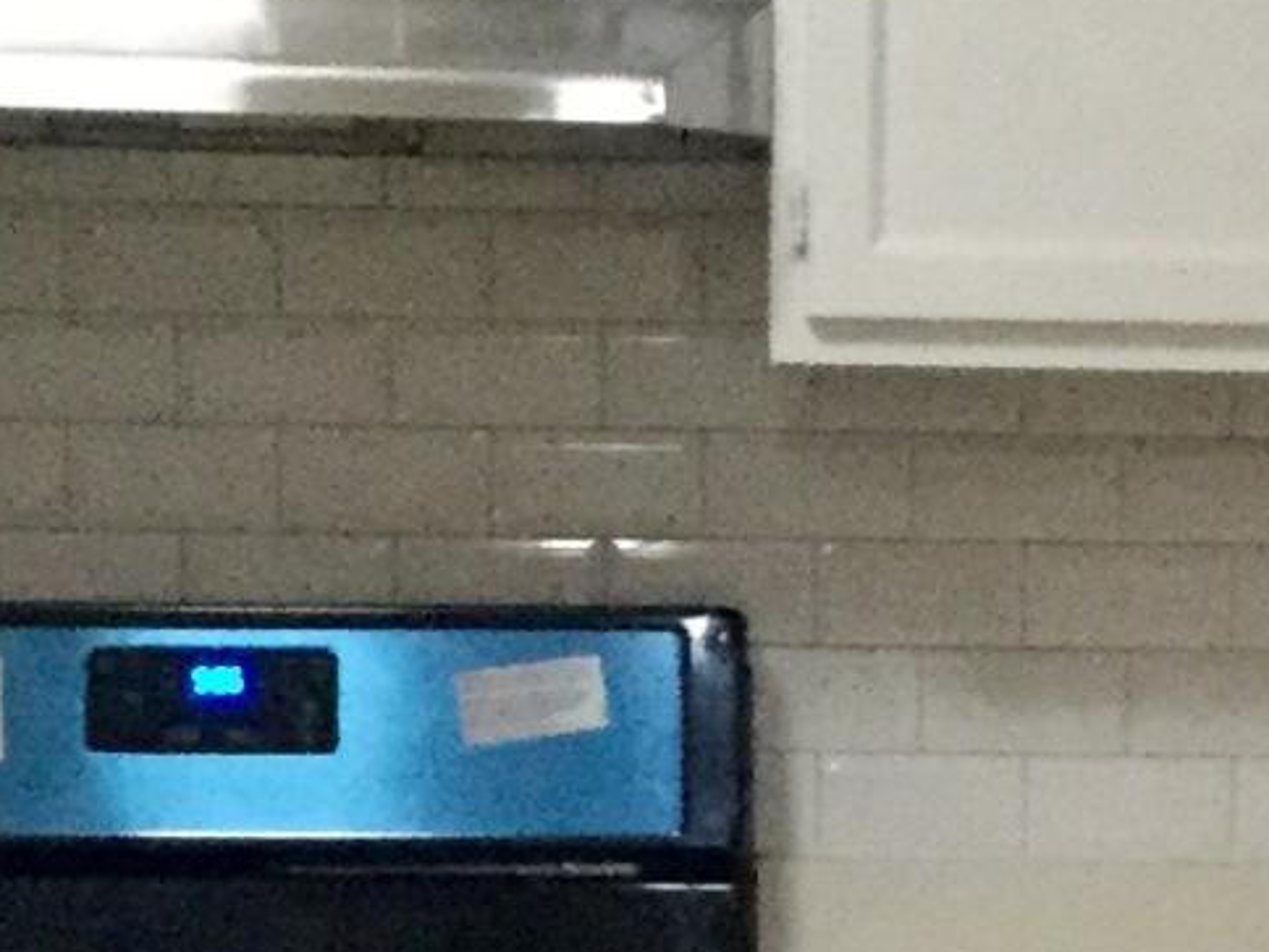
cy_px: 1736
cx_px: 1114
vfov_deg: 7.5
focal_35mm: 192
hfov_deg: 10.3
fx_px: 7039
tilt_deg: -11.9
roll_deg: +0.8
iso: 200
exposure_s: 1/20
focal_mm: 3.3
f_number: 2.4
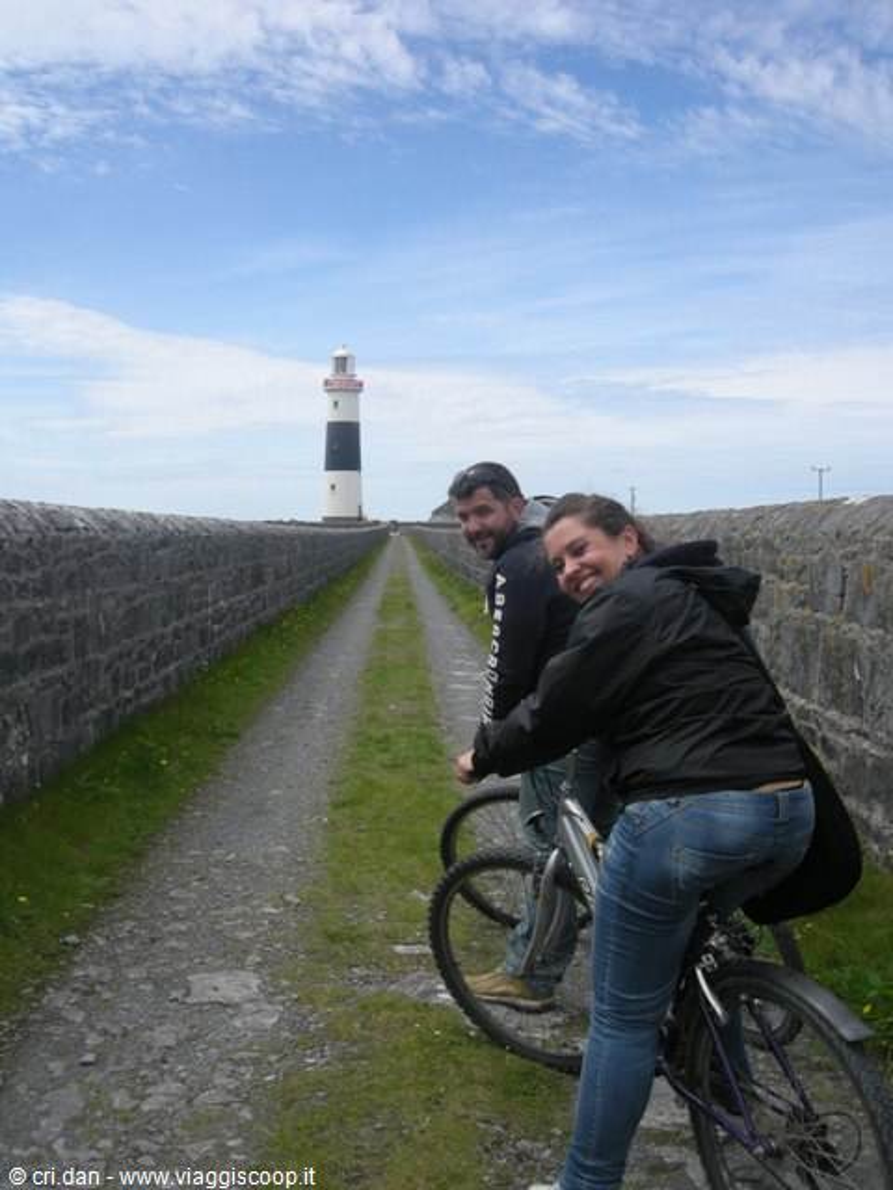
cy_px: 595
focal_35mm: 36
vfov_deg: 51.4
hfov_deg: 39.7
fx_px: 1238
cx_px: 446
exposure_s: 1/240
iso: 64
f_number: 6.1
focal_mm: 7.5
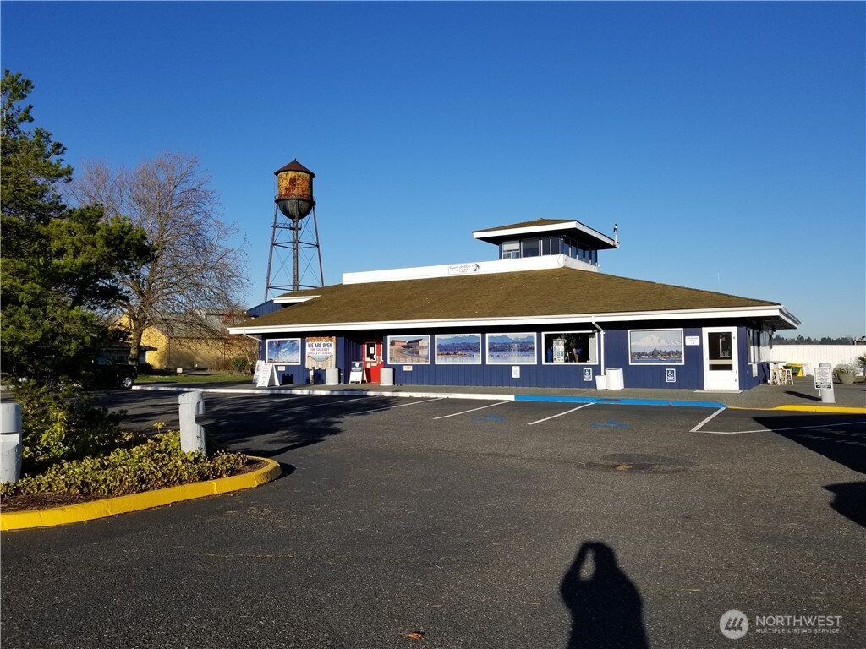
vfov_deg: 53.1
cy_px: 324
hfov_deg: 67.3
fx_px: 650
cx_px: 433
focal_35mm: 26
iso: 50
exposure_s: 1/3448
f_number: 1.7
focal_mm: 4.3
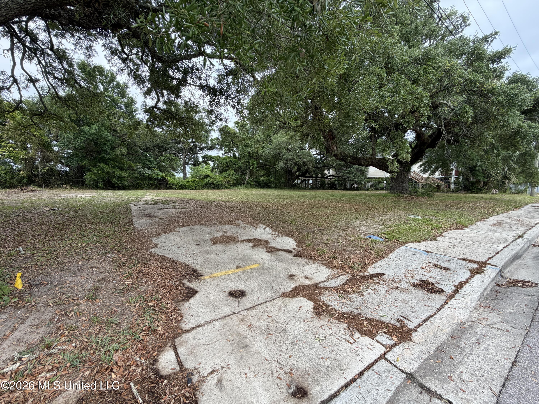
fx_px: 218
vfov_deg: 85.7
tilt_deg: -4.1
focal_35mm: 14
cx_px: 270
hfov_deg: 102.1
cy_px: 202
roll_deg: +0.4
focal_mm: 2.22
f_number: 2.2
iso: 64
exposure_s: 1/413
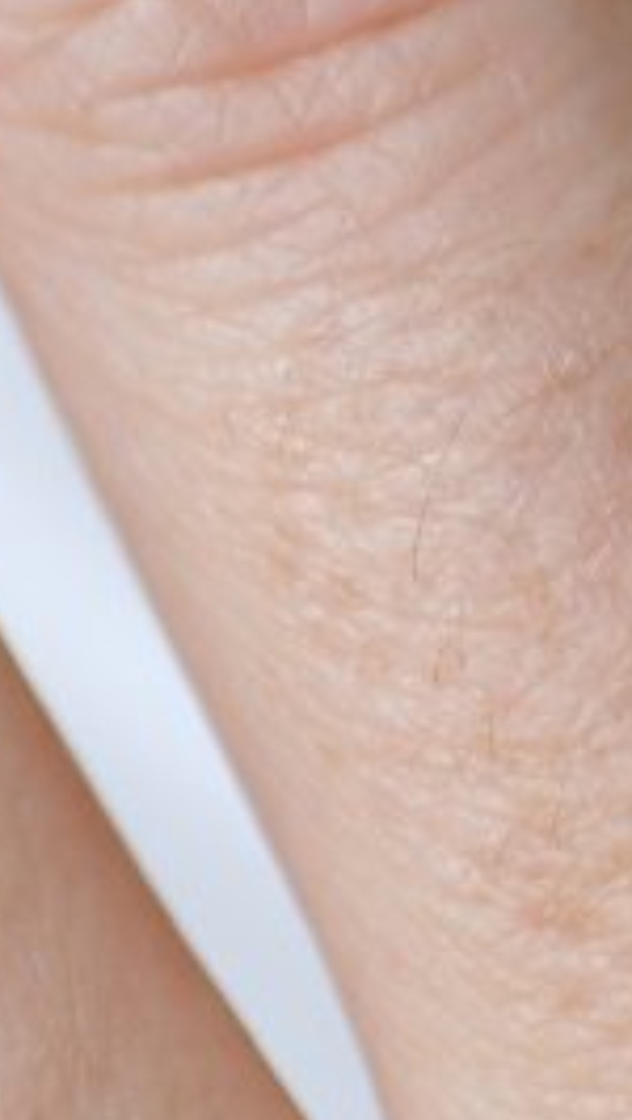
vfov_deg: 4.4
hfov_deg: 2.4
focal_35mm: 496
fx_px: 14749
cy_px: 446
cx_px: 1555
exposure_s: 1/125
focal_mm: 70
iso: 200
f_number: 2.8
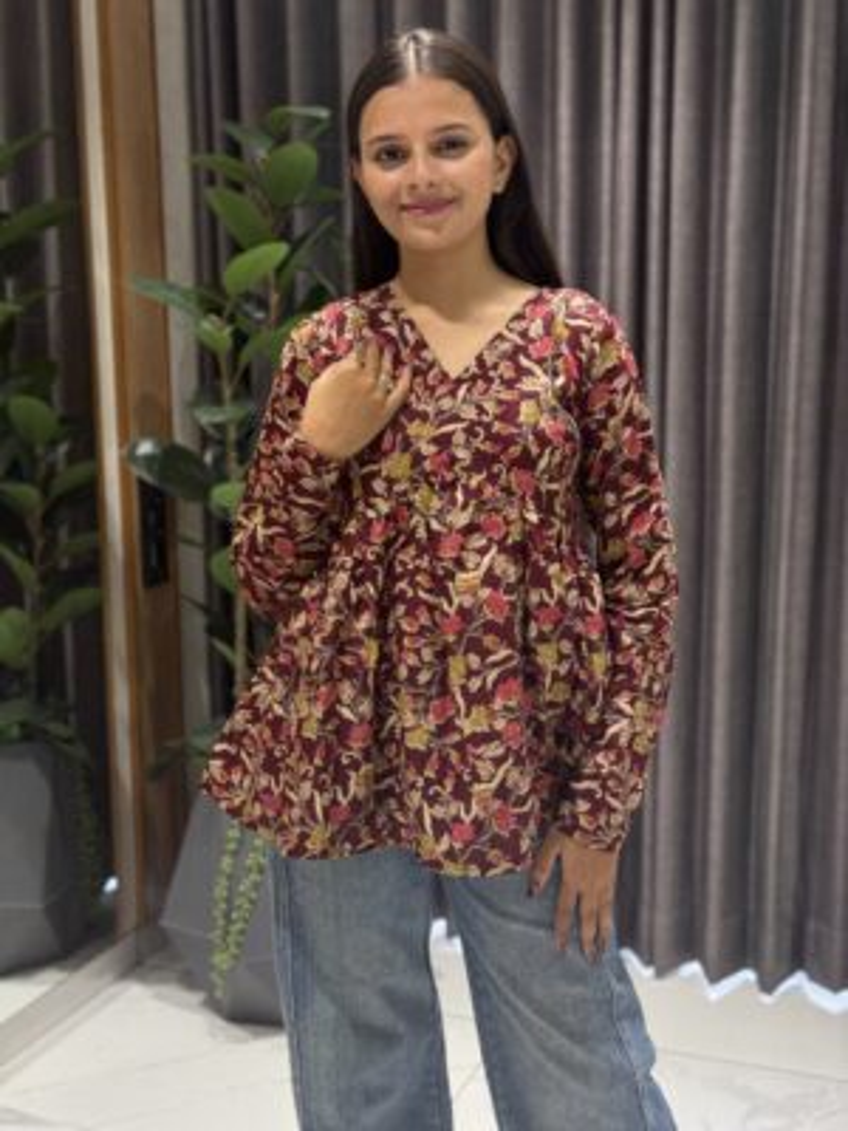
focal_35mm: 48
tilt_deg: -8.5
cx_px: 424
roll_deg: +0.3
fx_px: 1568
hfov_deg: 30.3
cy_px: 566
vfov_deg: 39.7
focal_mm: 6.76
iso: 125
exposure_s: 1/50
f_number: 1.78
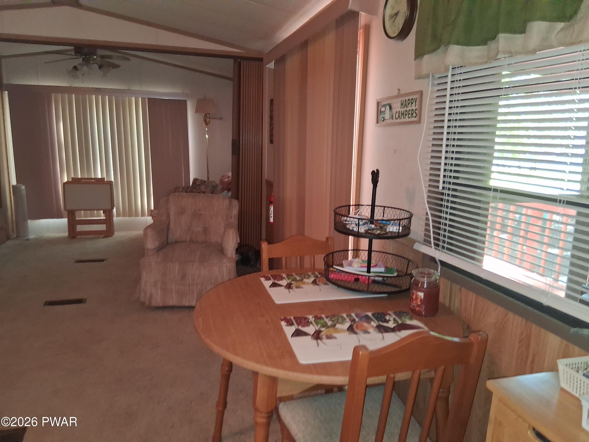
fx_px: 442
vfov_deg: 53.1
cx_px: 294
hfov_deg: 67.3
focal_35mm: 26
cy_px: 221
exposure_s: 1/50
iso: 400
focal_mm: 3.98
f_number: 1.8
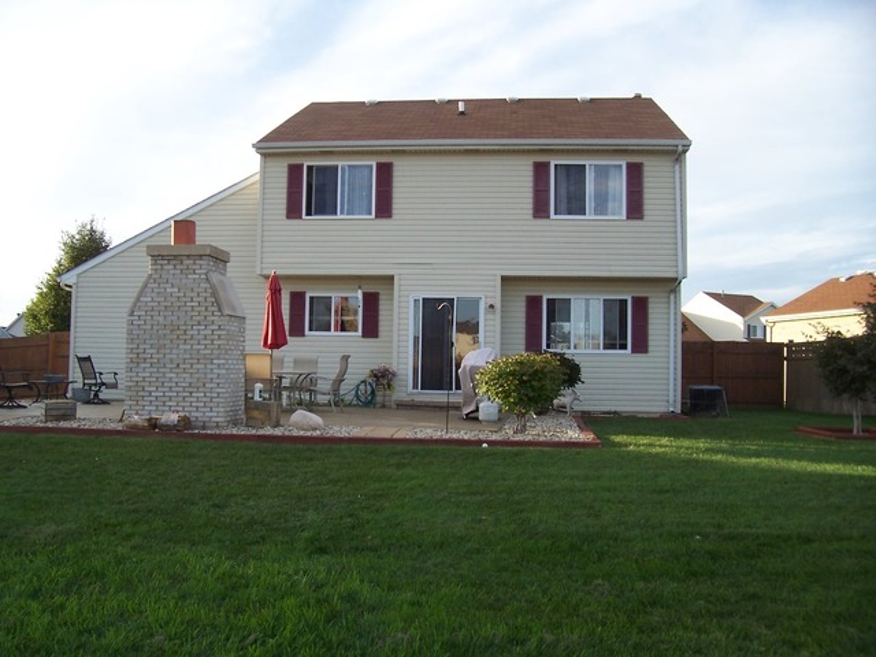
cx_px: 438
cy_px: 328
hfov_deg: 54.0
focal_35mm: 34
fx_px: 860
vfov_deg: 41.8
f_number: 2.7
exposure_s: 1/350
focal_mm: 5.6
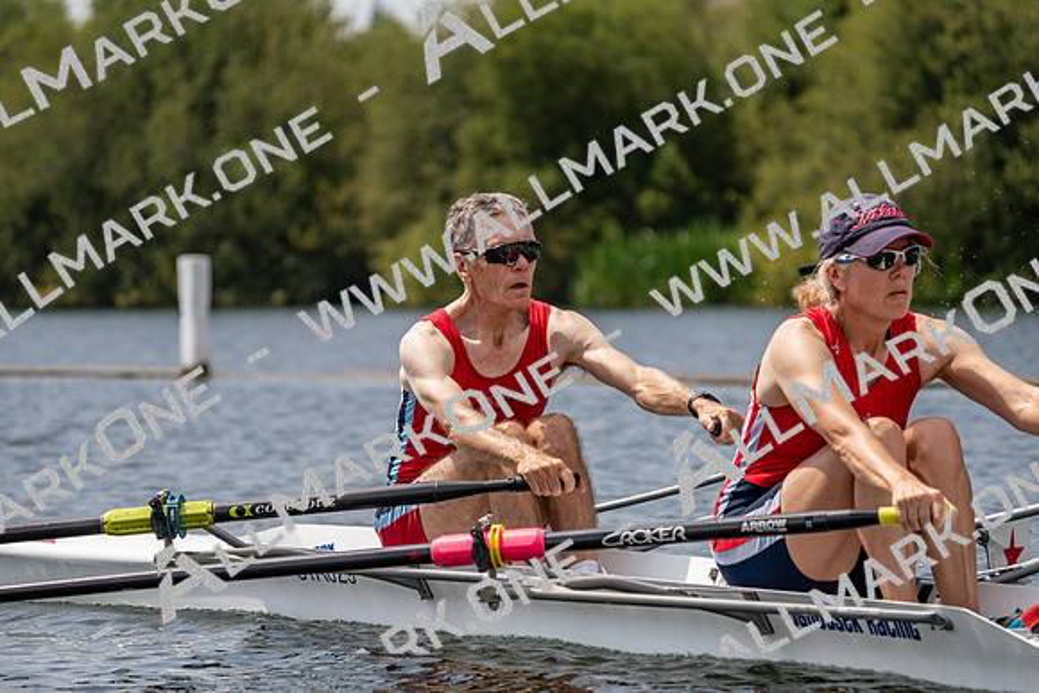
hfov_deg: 10.3
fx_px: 5773
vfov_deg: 6.9
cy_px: 346
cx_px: 520
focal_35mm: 200
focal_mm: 200
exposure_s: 1/1600
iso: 200
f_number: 5.6
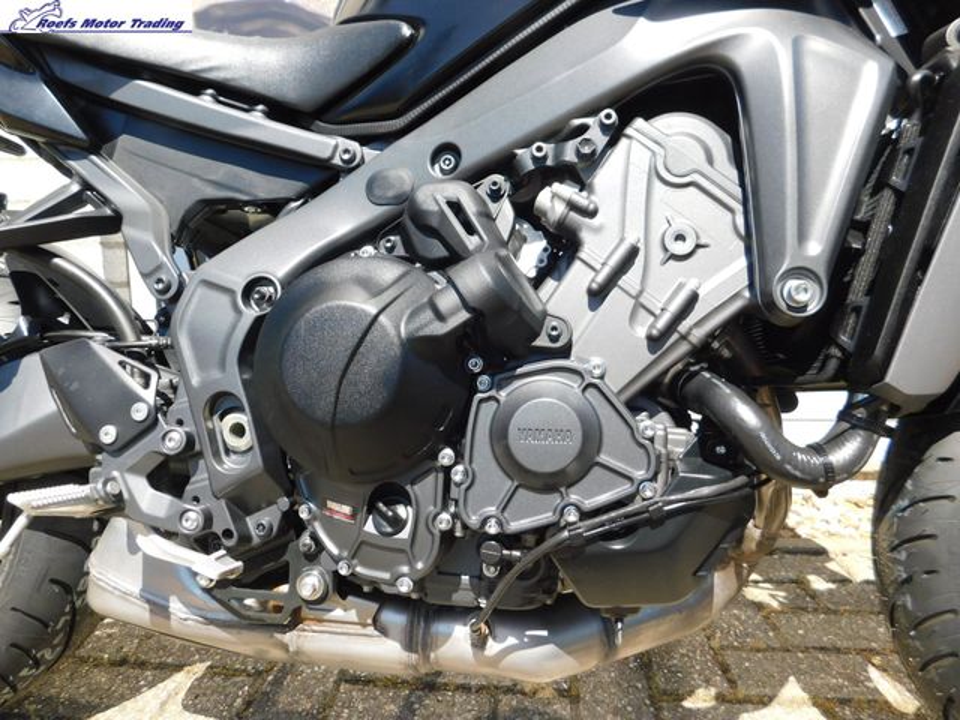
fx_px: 638
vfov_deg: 58.9
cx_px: 480
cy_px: 360
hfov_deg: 73.9
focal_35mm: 23
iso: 125
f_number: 3
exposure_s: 1/500
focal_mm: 4
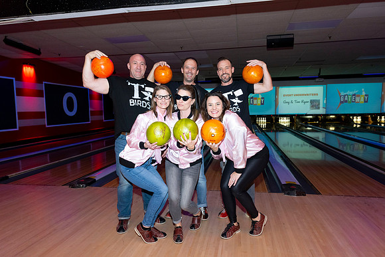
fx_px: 257
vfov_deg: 53.2
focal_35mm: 24
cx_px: 192
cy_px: 128
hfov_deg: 73.7
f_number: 5.6
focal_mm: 24
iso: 1600
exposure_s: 1/60
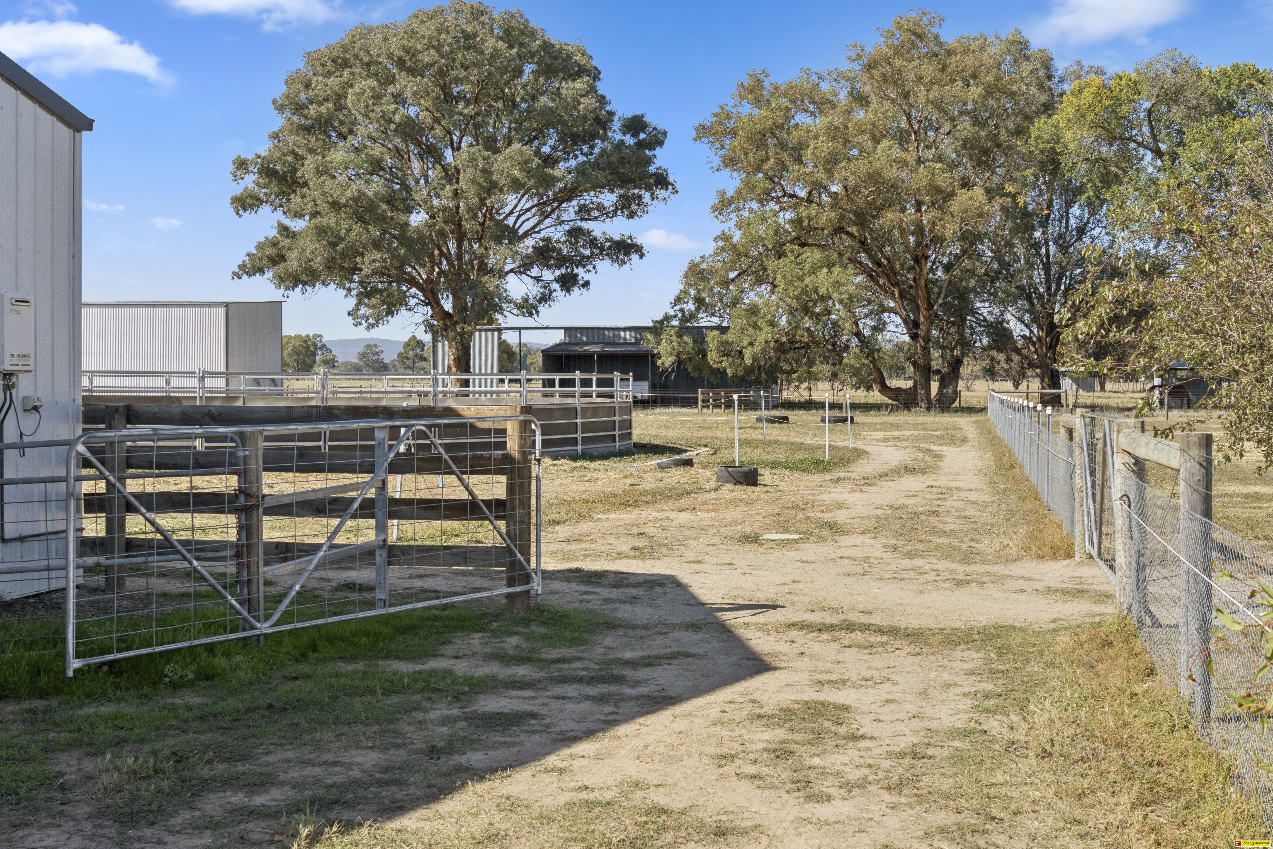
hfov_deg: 45.4
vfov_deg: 31.2
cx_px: 636
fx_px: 1520
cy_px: 424
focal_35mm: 43
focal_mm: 29
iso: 320
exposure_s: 1/640
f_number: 9
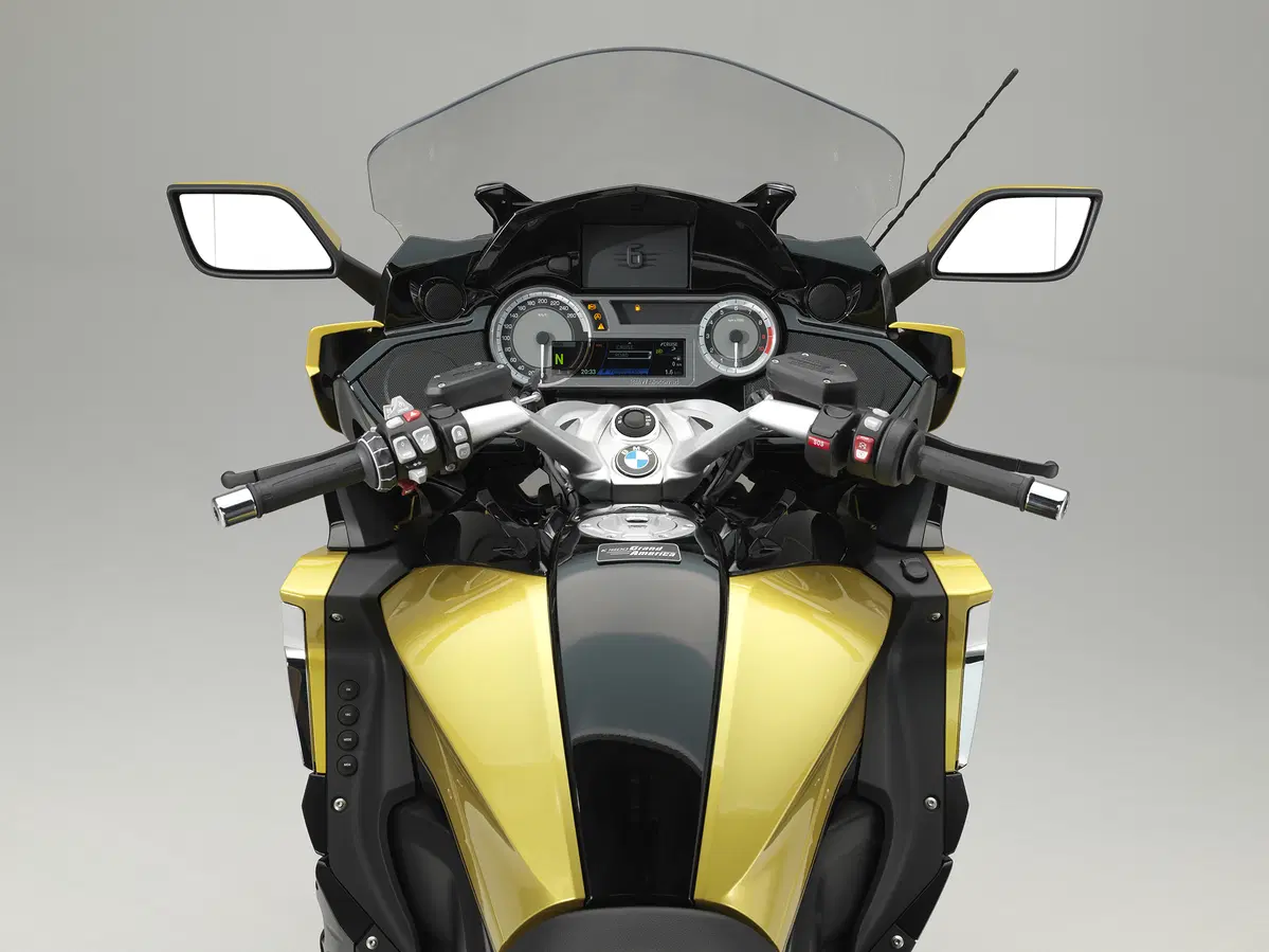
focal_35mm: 78
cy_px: 476
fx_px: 2859
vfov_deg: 18.9
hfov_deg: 25.0
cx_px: 634
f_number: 13
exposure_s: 1/2
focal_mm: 100
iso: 100
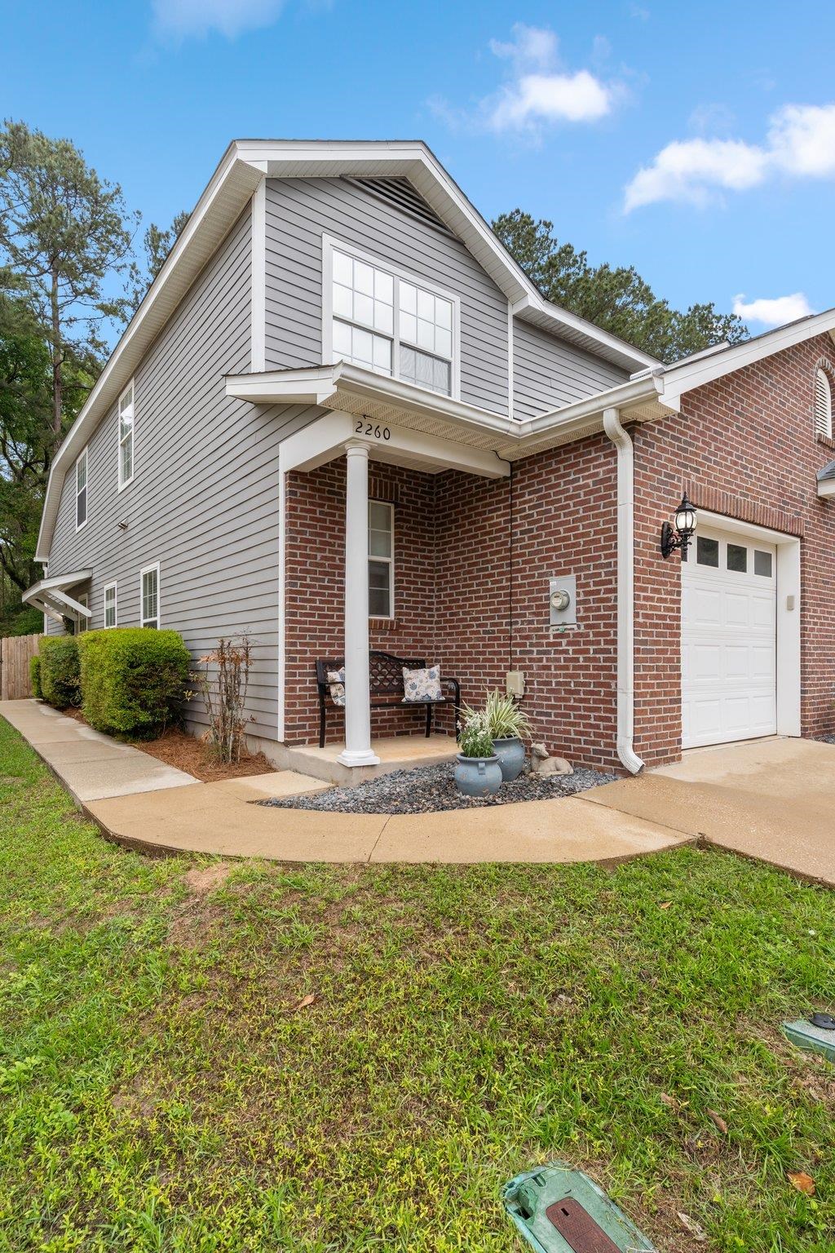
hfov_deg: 67.4
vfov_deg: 90.0
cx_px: 418
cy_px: 626
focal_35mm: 18
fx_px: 626
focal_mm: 18
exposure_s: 1/20
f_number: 9
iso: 100
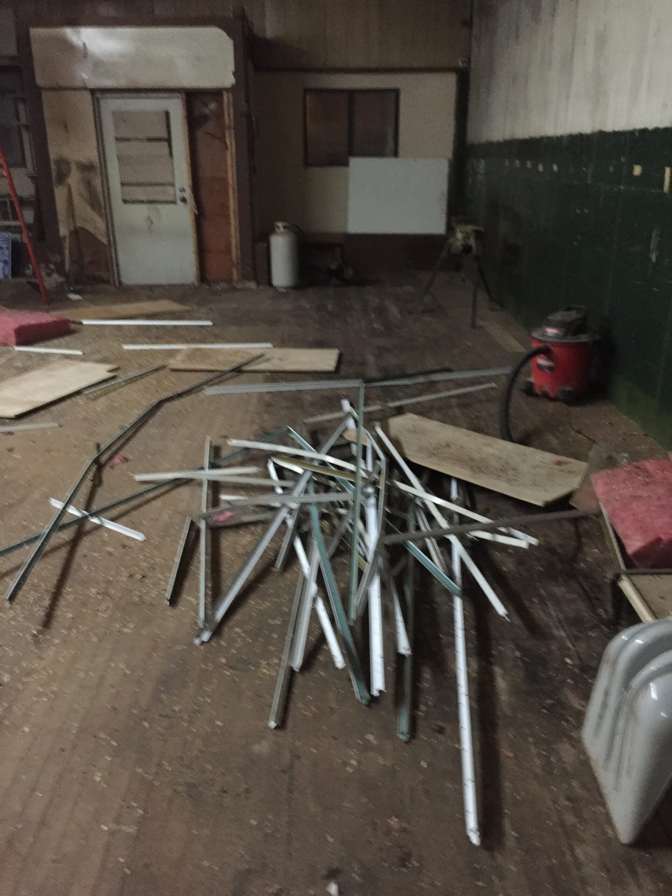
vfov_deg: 61.7
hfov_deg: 48.2
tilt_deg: -17.6
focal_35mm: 29
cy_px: 448
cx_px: 336
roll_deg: +1.5
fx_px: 751
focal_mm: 4.15
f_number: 2.2
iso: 500
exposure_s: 1/15
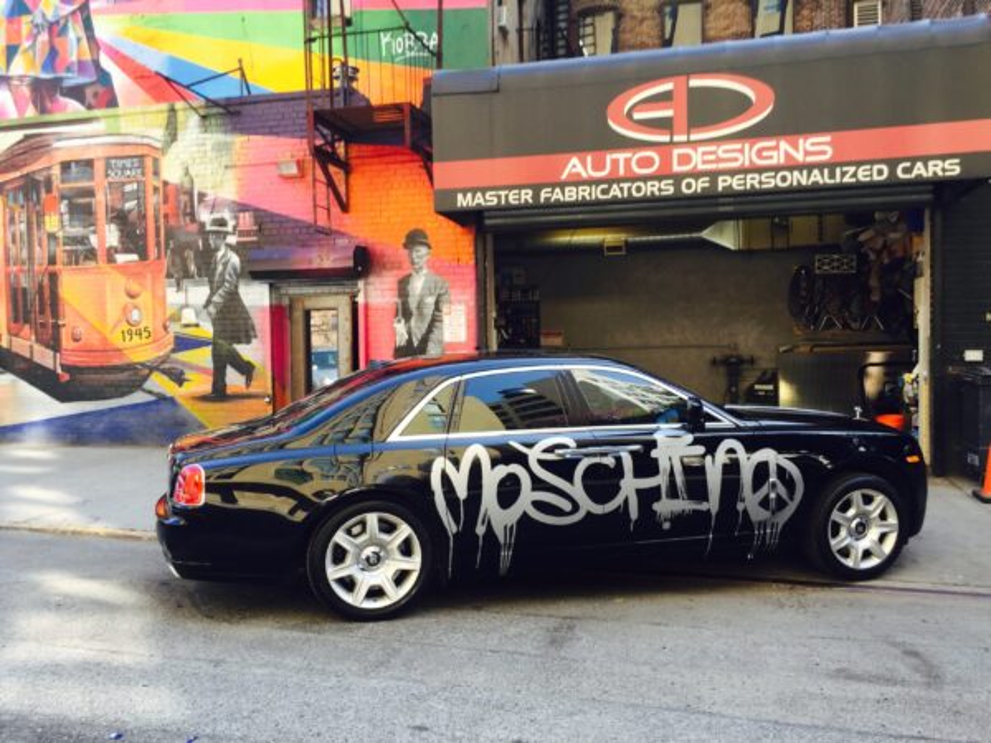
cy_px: 372
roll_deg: -1.5
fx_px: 830
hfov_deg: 61.7
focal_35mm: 29
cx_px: 496
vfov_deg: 48.2
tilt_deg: +3.0
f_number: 2.2
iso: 32
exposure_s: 1/150
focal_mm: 4.15
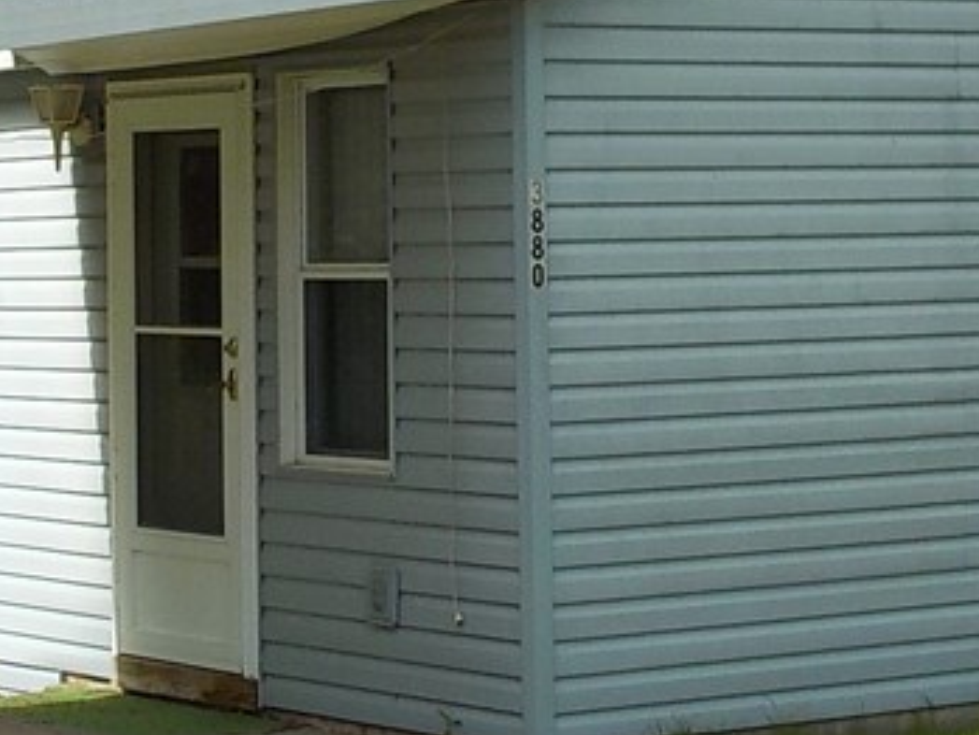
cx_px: 553
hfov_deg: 14.3
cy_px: 208
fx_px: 3904
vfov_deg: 10.7
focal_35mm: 138
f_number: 4.2
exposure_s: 1/500
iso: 125
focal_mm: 6.4
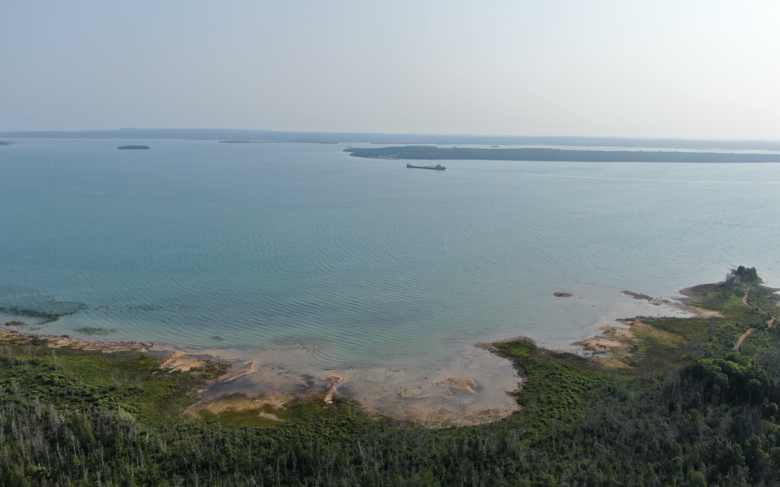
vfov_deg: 47.5
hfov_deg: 70.4
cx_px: 389
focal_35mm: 26
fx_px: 553
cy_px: 263
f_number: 2.8
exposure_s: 1/2000
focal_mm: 4.39
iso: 100
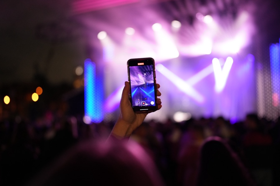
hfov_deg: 54.4
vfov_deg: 37.9
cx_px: 140
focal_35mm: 35
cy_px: 93
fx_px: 272
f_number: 1.4
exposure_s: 1/100
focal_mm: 35
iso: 2000
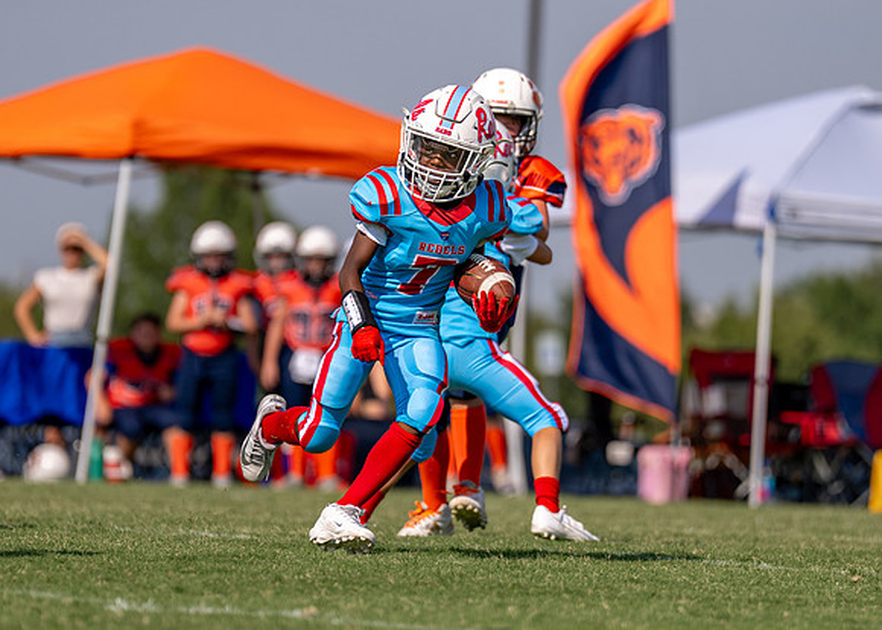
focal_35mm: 437
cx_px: 409
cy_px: 291
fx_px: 10947
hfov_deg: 4.6
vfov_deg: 3.3
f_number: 2.8
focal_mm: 200
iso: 125
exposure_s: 1/3200
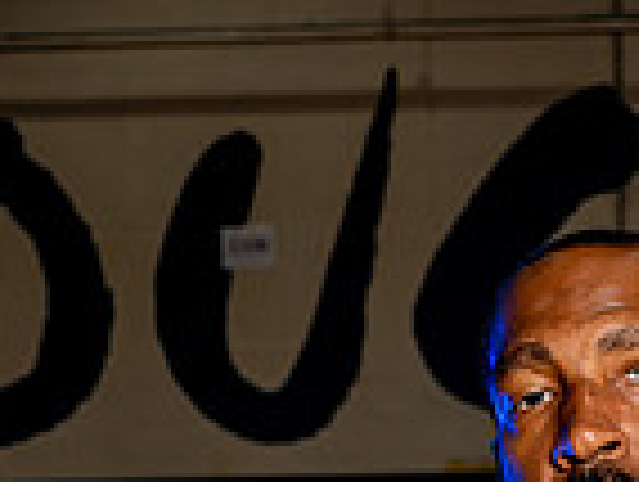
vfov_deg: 8.4
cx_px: 652
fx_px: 3088
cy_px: 1005
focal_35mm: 167
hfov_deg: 11.7
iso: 64
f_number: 6.3
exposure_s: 1/250
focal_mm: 55
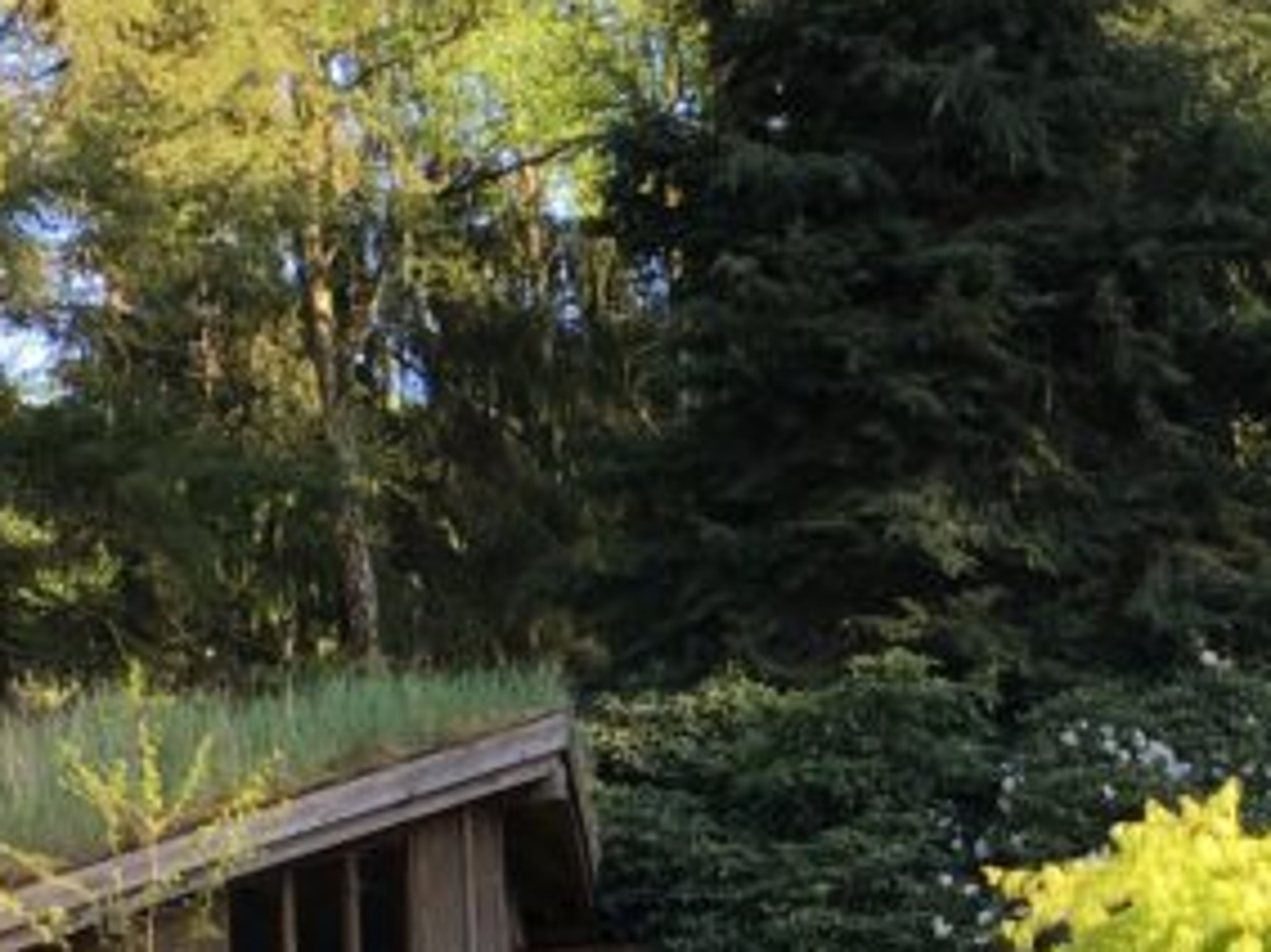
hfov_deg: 18.5
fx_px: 3854
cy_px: 763
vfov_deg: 14.0
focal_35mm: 105
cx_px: 1024
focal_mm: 4.15
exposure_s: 1/228
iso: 25
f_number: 2.2
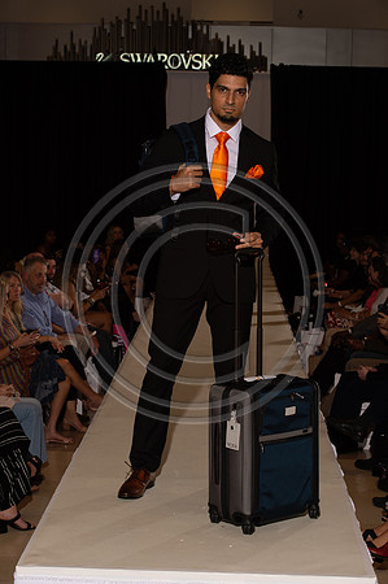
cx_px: 194
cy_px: 292
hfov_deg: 17.5
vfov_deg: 26.0
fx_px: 1264
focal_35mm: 78
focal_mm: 78
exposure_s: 1/250
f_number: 9
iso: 800
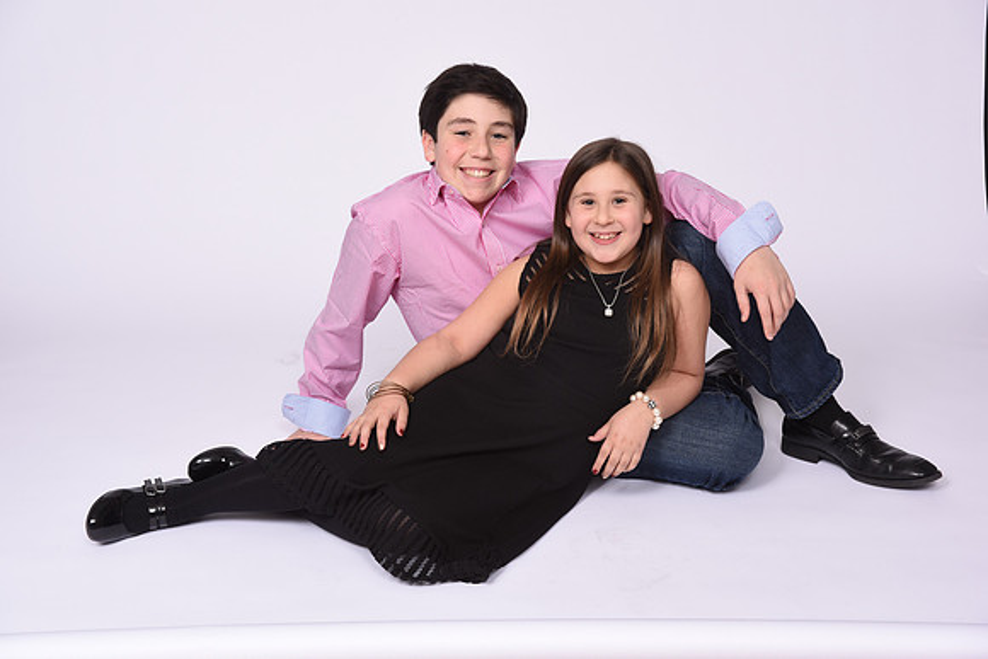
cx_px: 494
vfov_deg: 29.9
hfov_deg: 43.6
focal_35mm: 45
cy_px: 330
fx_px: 1235
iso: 320
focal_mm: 45
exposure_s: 1/160
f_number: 11
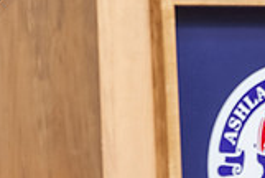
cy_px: -80
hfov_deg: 5.4
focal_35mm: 378
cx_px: -15
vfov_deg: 3.6
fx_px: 2788
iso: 2500
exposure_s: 1/200
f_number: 3.2
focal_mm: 105
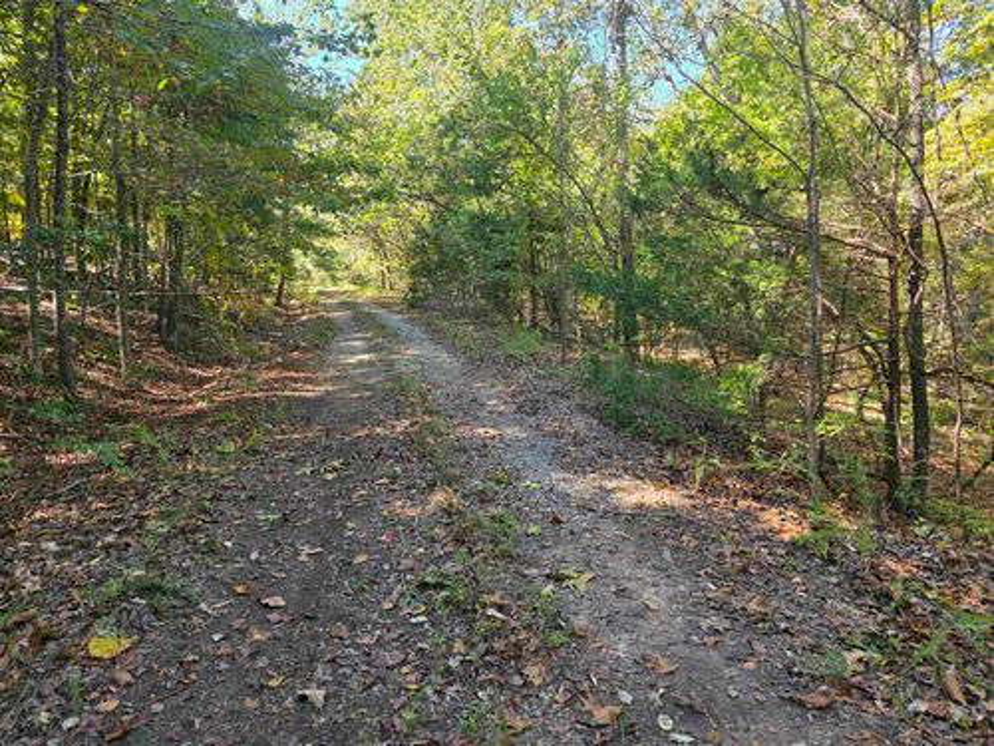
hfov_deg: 73.9
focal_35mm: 23
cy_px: 373
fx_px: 660
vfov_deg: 58.9
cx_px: 497
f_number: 1.7
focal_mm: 6.3
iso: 40
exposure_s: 1/180
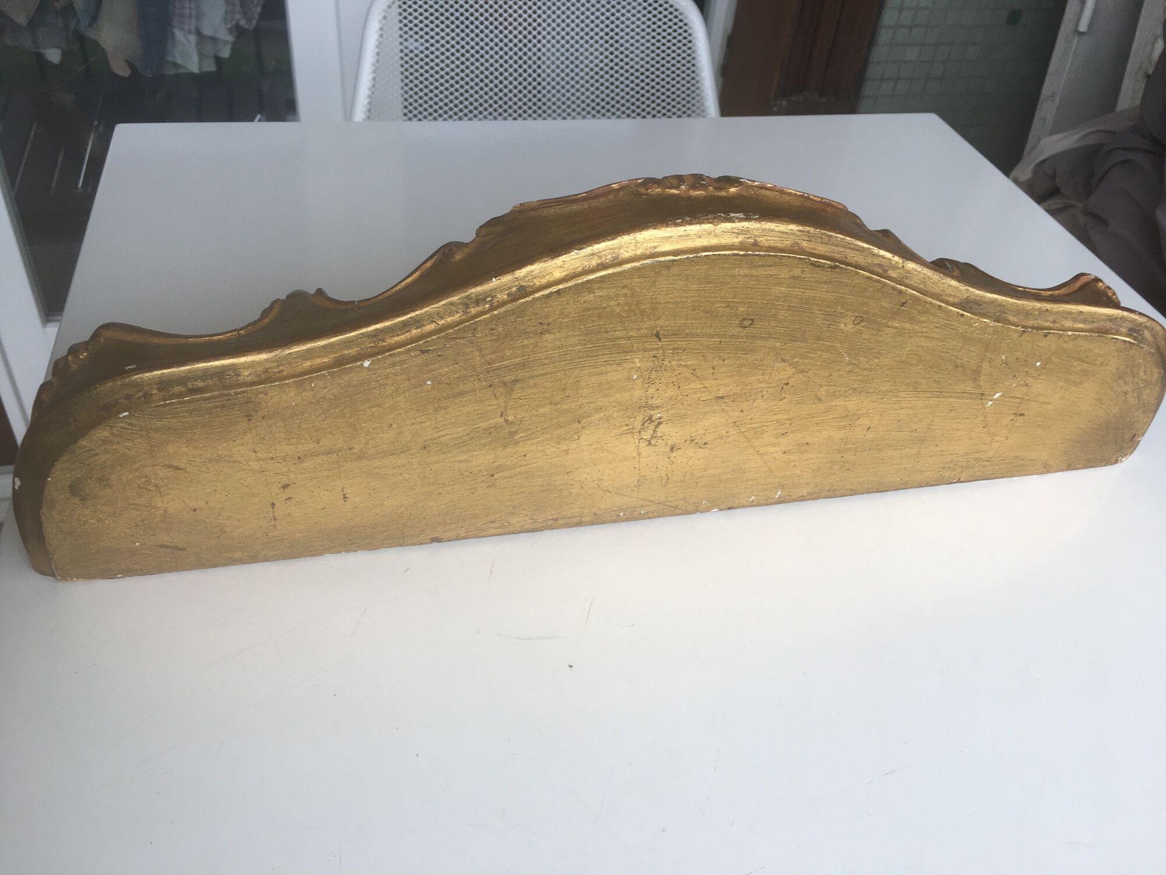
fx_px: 977
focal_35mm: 29
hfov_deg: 61.7
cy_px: 438
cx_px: 583
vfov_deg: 48.2
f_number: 2.2
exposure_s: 1/60
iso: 25
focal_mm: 4.15
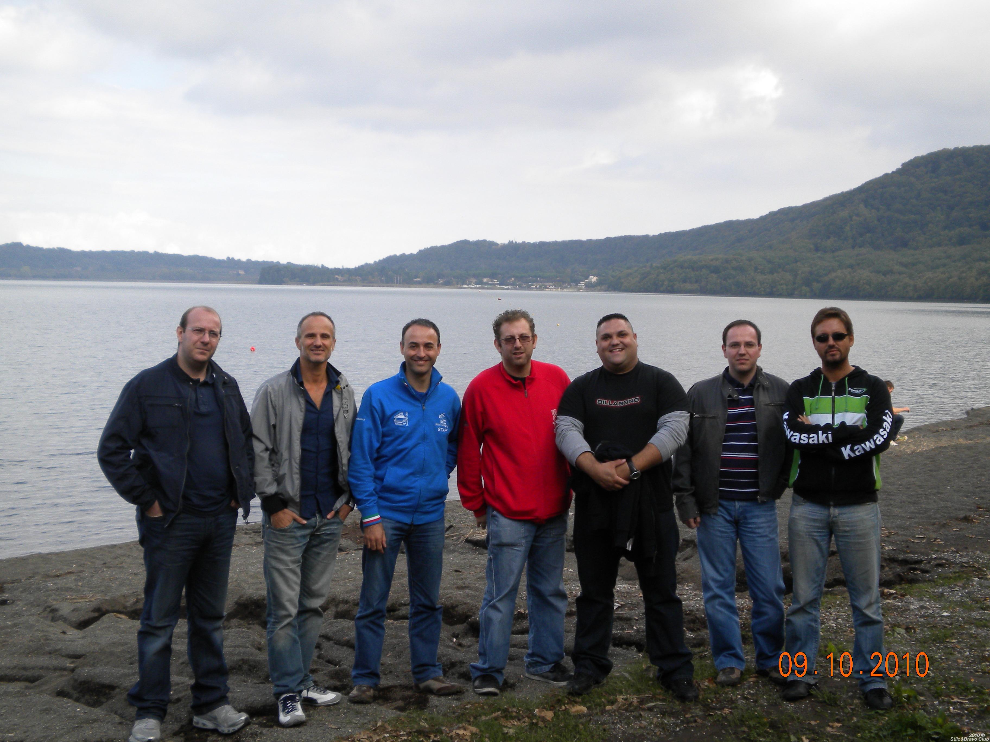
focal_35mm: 52
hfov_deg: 36.8
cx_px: 495
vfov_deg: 28.0
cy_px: 371
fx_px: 1487
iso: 100
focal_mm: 9.3
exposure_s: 1/210
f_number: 5.6
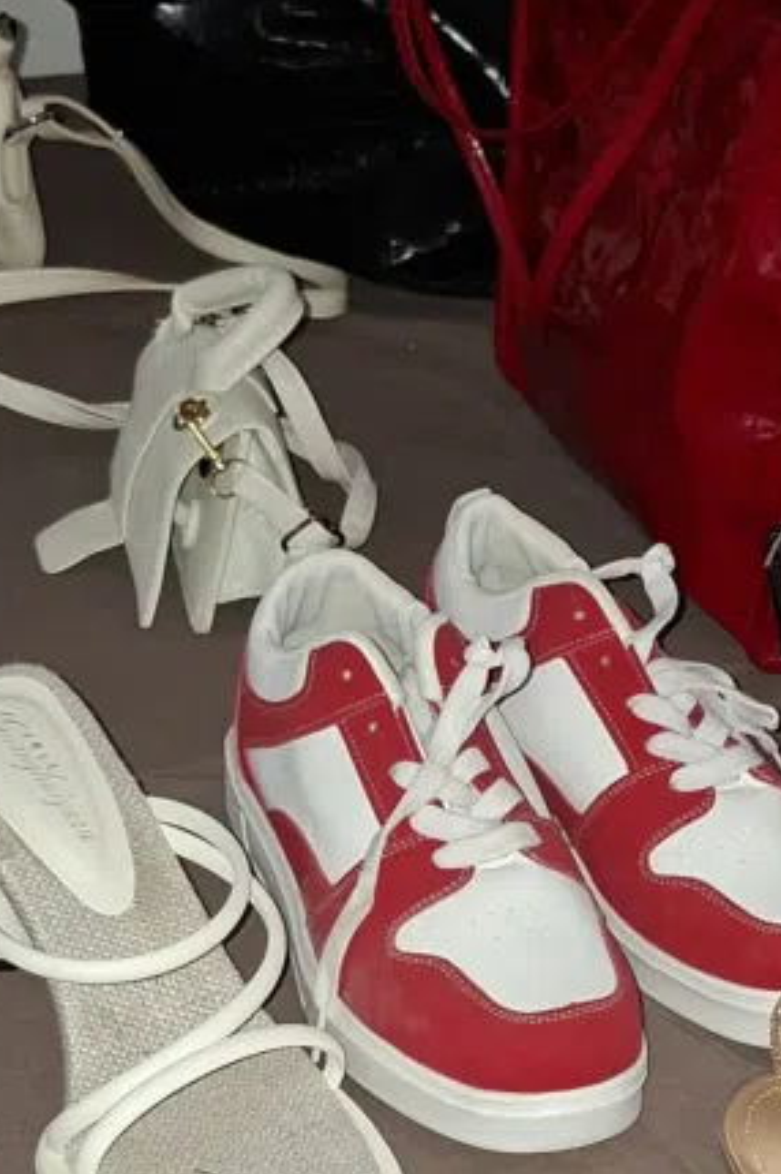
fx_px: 2477
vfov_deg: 25.9
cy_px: 1031
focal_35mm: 76
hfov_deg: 17.7
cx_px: 702
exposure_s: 1/50
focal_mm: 5.54
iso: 250
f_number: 1.8
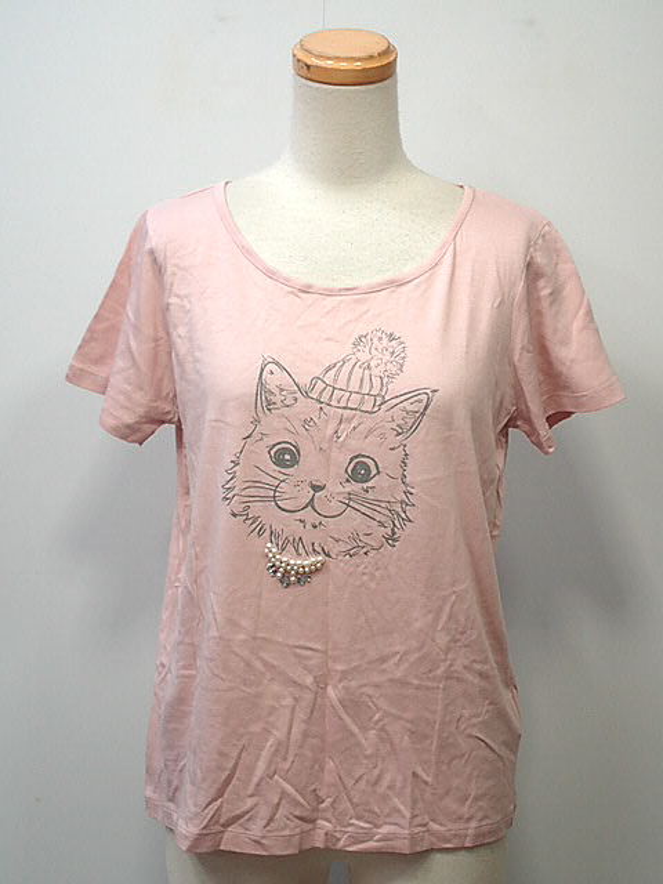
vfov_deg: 29.8
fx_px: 1660
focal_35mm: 65
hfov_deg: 22.6
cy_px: 442
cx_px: 332
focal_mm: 11.78
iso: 200
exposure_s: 1/80
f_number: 3.8
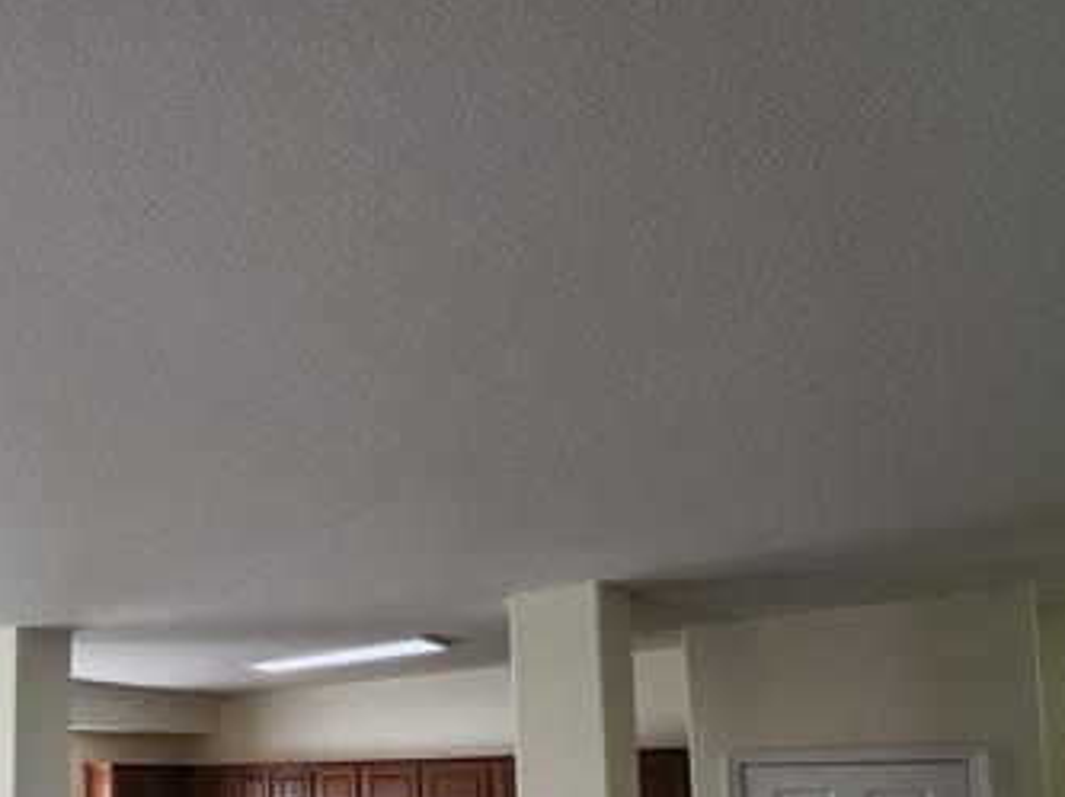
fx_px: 768
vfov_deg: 48.4
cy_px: 731
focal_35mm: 25
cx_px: 144
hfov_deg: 60.8
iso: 50
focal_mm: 1.74
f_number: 2.2
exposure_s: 1/120
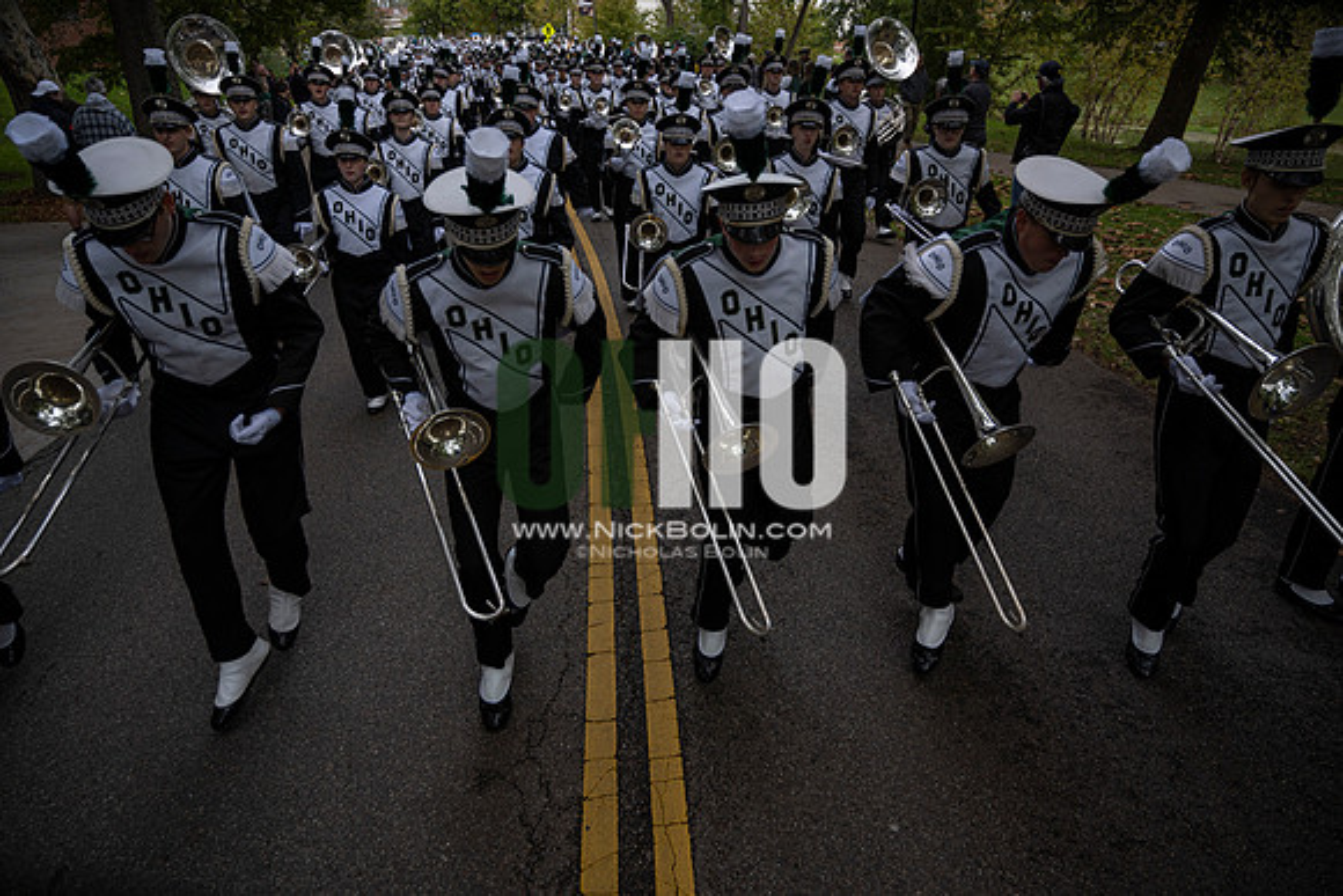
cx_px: 672
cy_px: 448
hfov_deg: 73.7
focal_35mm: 24
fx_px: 896
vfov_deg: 53.2
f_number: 4
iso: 100
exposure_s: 1/1000
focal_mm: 24
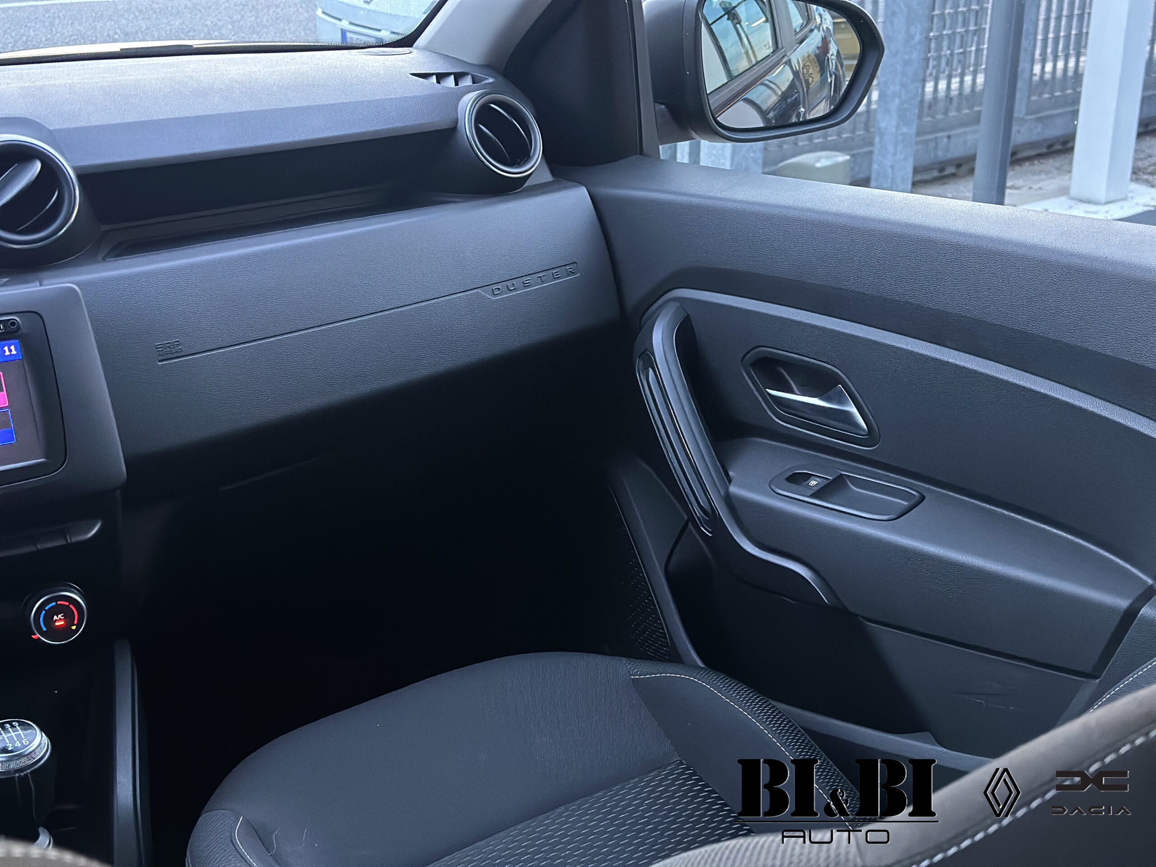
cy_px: 434
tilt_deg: -21.8
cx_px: 578
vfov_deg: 30.3
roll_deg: +0.1
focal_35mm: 48
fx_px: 1603
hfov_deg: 39.7
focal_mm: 6.86
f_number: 1.78
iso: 1000
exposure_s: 1/29
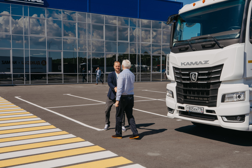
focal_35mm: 40
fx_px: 280
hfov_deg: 48.5
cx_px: 126
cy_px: 84
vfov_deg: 33.4
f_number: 14
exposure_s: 1/200
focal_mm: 40
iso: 160
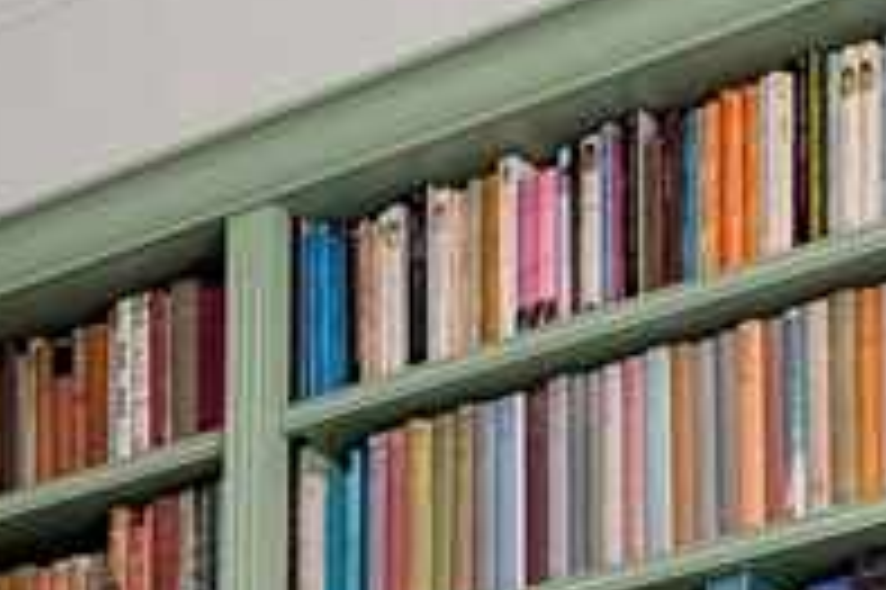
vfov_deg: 9.7
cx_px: 308
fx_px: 3172
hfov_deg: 15.9
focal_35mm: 129
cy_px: 1293
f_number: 1.68
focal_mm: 6.9
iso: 64
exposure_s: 1/62.6
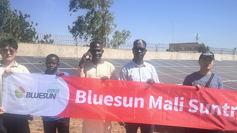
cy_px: 97
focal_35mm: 39
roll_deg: +1.7
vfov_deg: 30.0
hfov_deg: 51.6
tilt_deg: -5.2
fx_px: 245
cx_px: 128
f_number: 1.78
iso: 80
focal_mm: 6.86
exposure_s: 1/2967
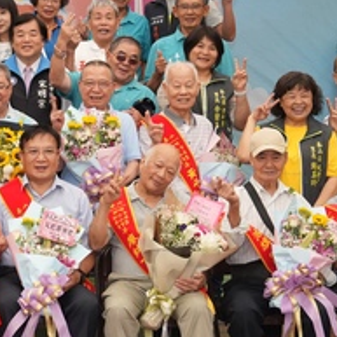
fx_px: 1179
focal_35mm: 107
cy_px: 141
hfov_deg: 15.8
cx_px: -47
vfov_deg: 16.3
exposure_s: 1/200
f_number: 4.5
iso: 1600
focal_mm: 38
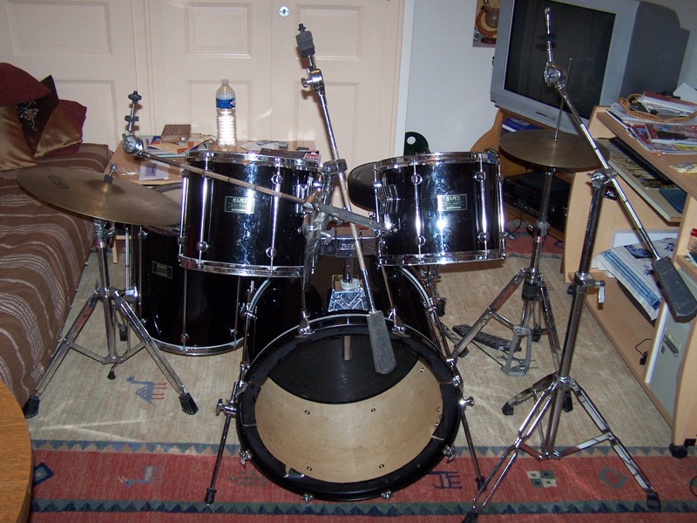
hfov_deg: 49.0
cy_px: 262
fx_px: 765
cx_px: 348
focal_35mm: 38
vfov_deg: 37.7
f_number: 2.8
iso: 140
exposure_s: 1/60
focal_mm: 6.3
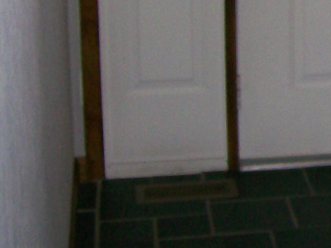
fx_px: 1271
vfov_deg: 10.9
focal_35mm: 133
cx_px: 540
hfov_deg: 13.7
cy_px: -54
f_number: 2.7
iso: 80
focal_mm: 6
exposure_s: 1/64
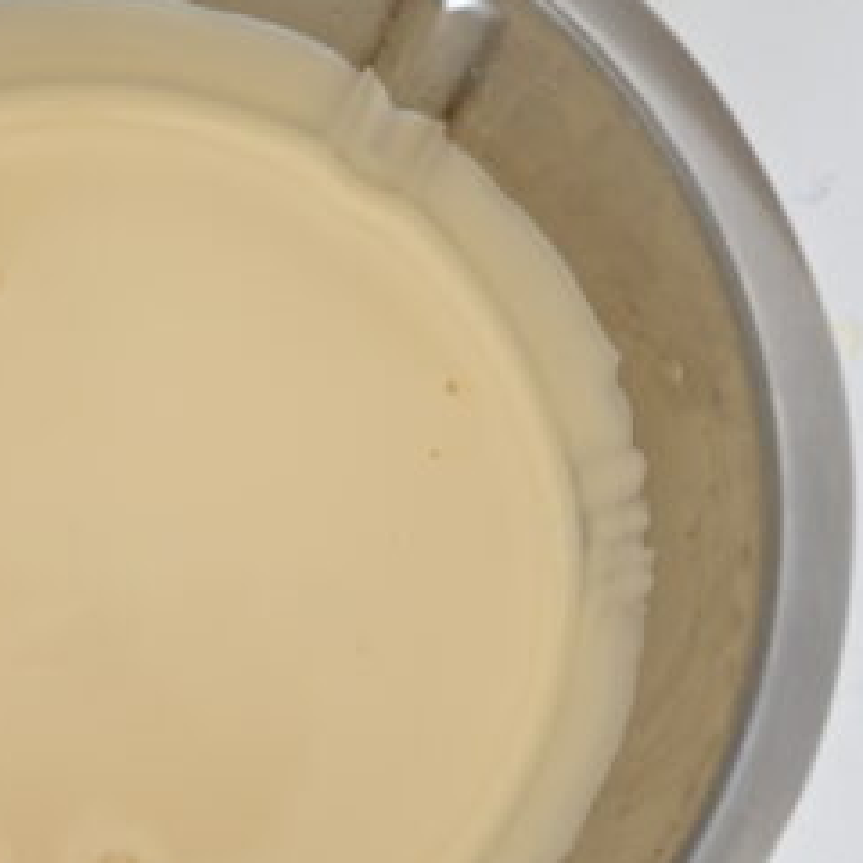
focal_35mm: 121
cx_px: 97
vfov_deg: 14.4
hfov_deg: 14.3
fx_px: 3403
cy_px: 618
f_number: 5.6
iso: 100
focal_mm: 31.5
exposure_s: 1/3
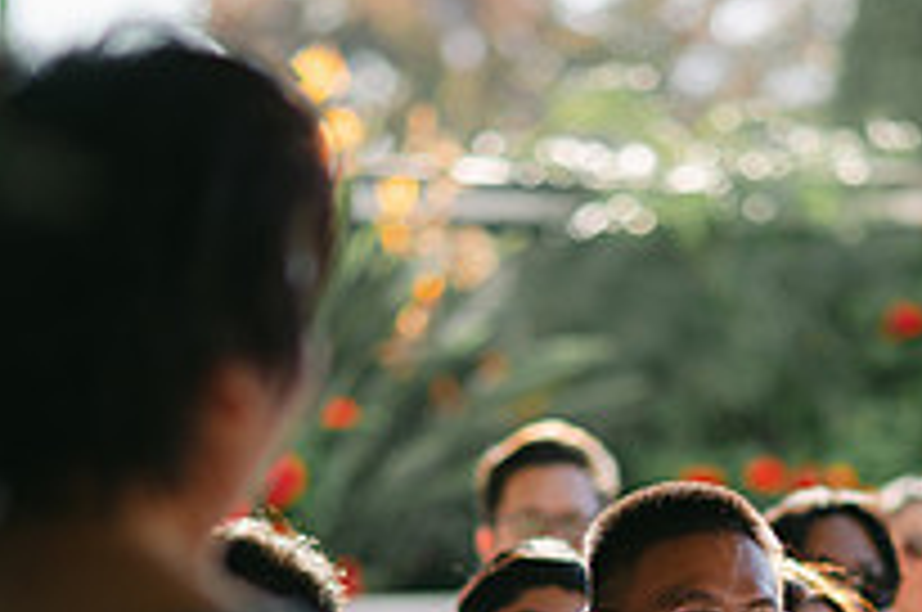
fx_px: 6316
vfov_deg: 5.5
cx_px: 616
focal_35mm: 247
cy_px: 808
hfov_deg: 8.3
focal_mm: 85
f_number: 1.8
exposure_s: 1/1000
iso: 64
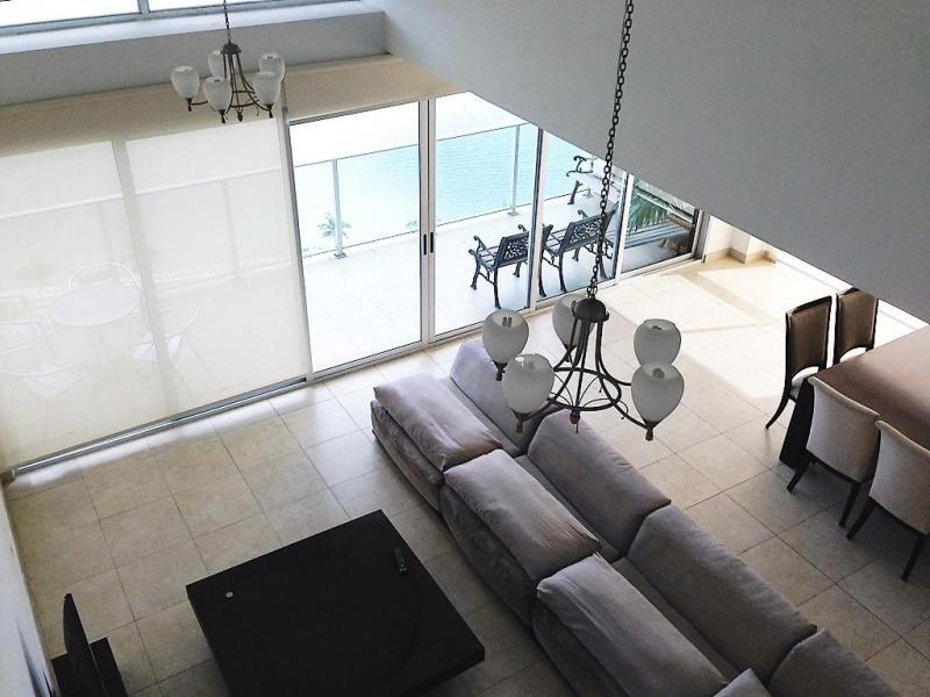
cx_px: 465
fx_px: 887
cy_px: 348
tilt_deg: -34.0
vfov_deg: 42.9
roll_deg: +0.1
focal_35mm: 33
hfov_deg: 55.4
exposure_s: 1/209
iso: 50
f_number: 2.4
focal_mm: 4.12
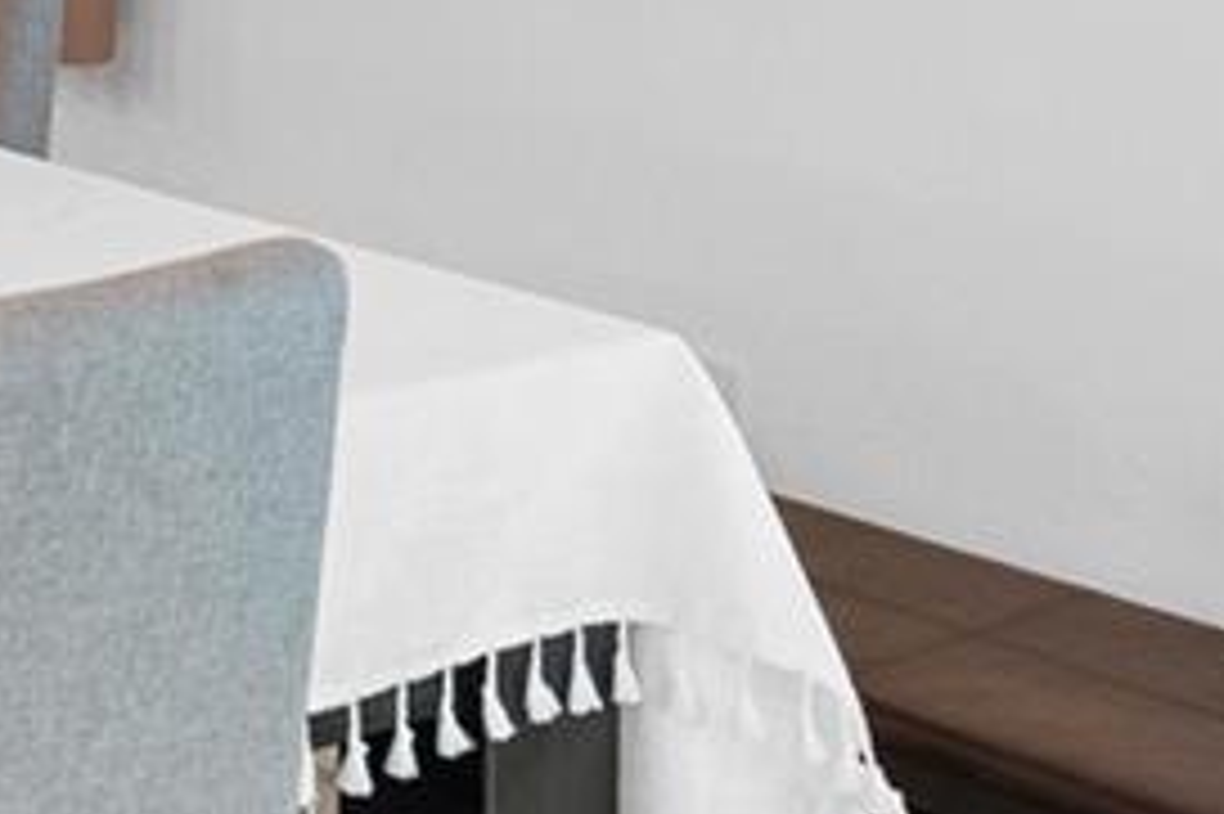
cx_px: -760
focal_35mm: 94
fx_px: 3194
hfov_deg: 18.5
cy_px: -387
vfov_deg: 13.7
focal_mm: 16
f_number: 8
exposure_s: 1/6
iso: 800
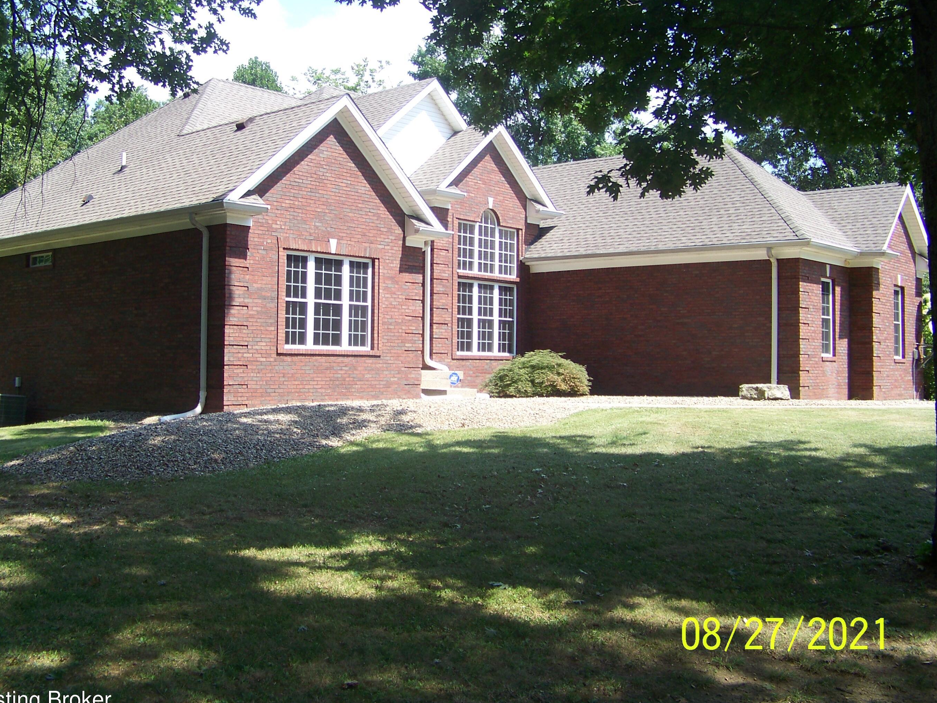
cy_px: 344
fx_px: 1083
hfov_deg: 46.7
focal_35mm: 40
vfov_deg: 36.0
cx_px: 425
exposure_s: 1/320
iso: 64
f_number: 2.8
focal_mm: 5.85
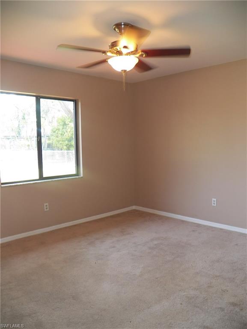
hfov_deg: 49.8
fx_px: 266
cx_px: 124
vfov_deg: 63.4
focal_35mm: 28
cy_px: 164
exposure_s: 1/30
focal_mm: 4.9
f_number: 2.8
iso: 125
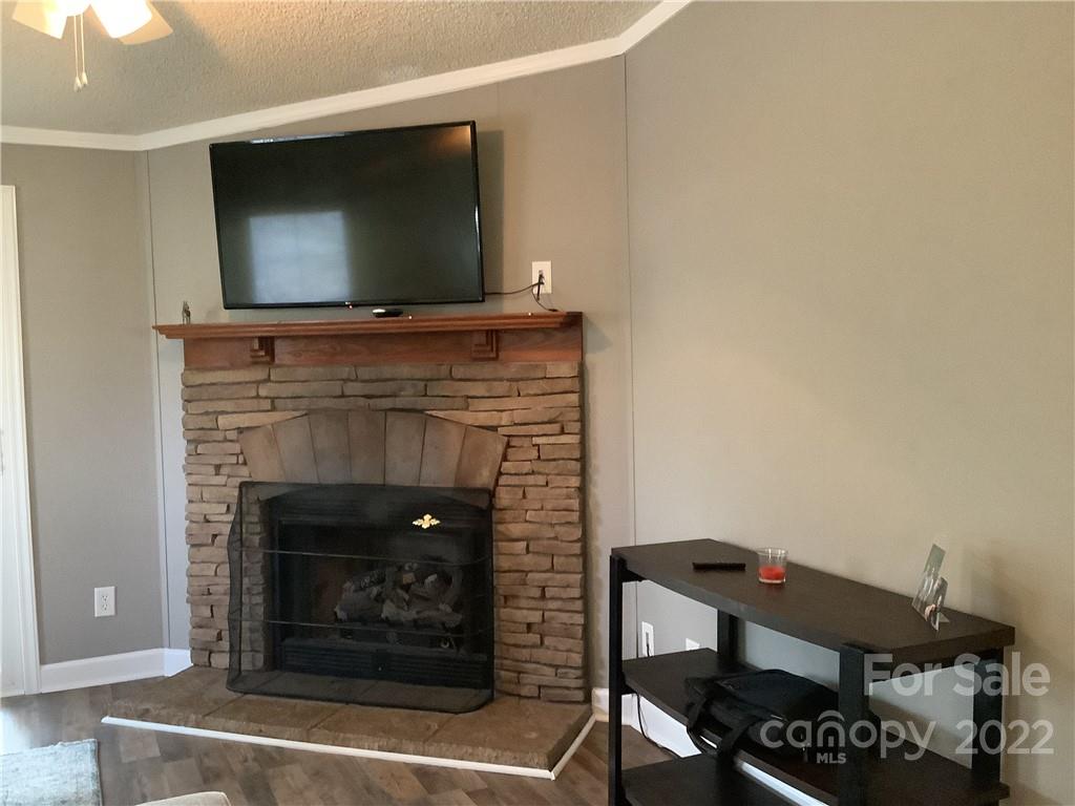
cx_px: 538
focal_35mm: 31
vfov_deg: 45.4
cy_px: 403
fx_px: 963
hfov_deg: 58.4
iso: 640
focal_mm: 3.3
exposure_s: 1/25
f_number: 2.4
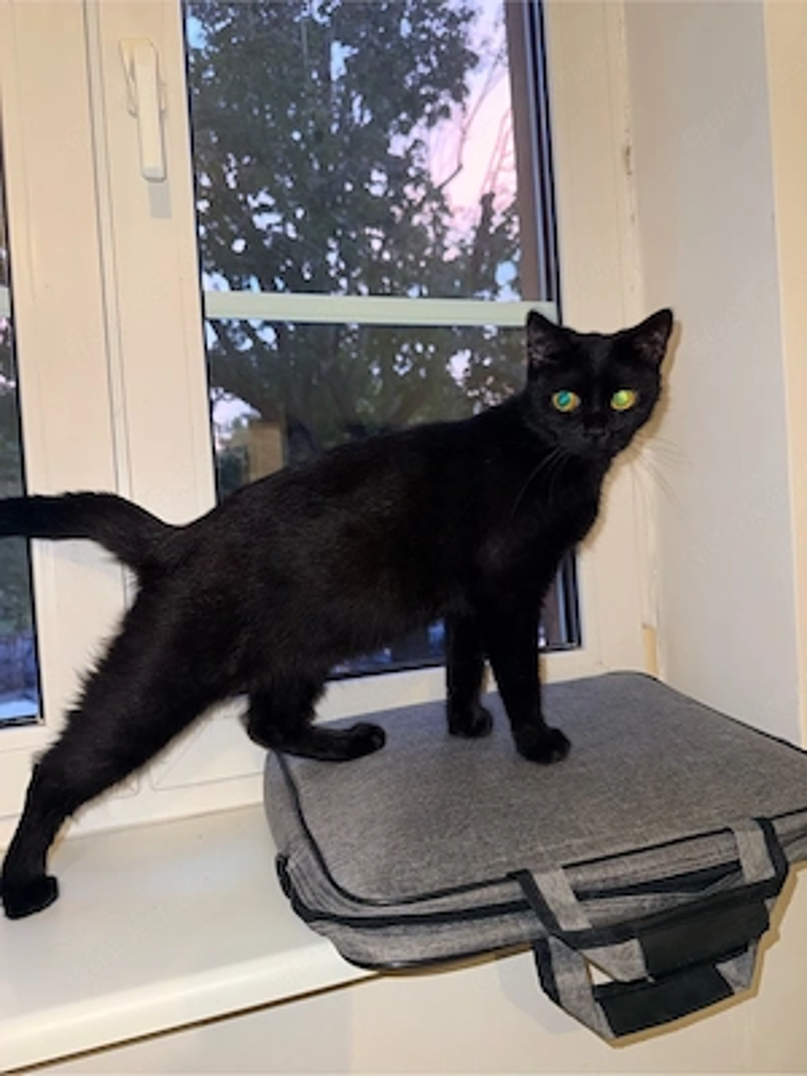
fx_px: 746
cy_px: 538
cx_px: 404
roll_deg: +3.5
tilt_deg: -2.4
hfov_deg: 56.8
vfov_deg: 71.6
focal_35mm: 24
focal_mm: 6.76
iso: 64
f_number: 1.78
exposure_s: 1/17
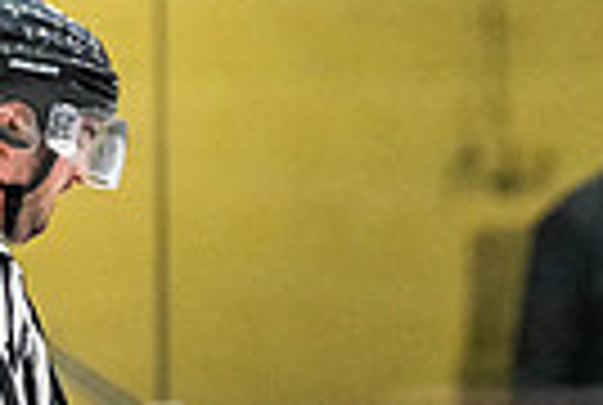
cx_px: 871
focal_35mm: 1007
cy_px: 884
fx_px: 16905
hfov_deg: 2.0
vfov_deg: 1.4
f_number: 2.8
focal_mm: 200
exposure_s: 1/640
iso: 2500
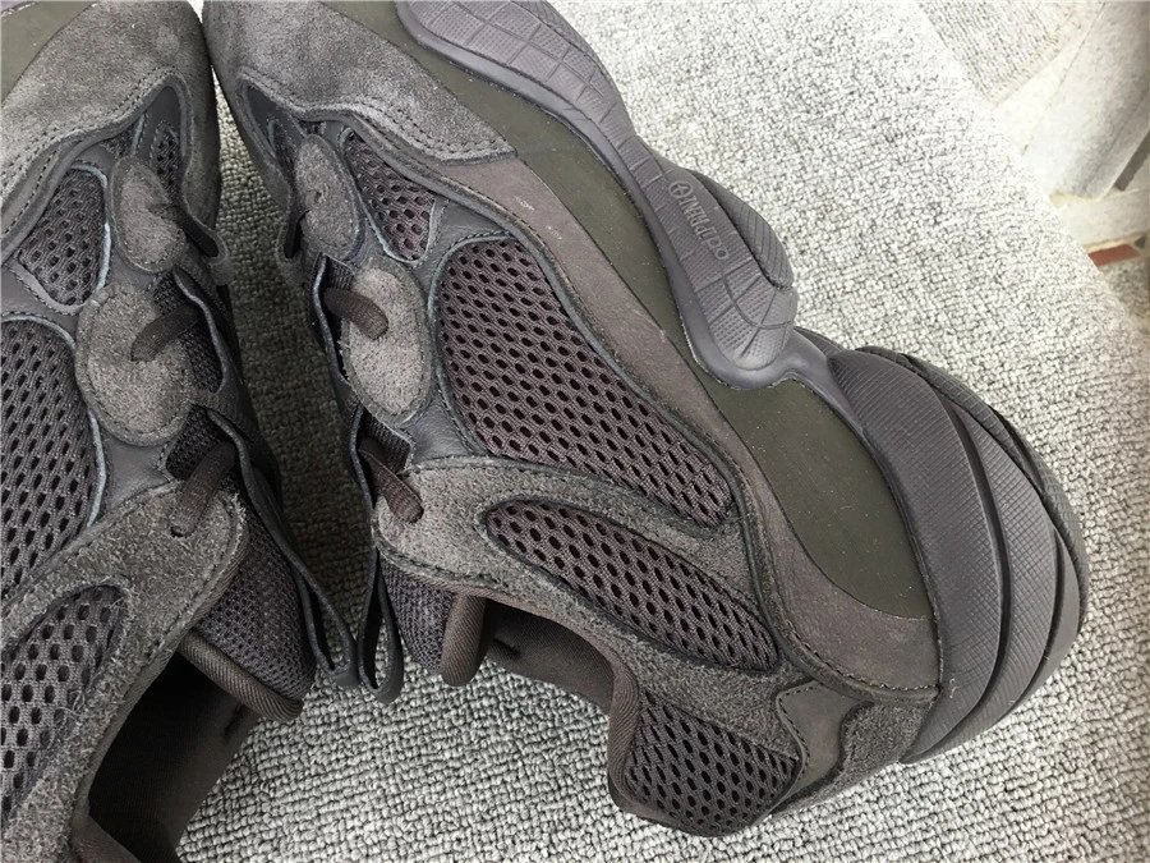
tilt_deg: -61.7
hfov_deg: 58.4
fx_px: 1030
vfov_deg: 45.4
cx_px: 575
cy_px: 432
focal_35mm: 31
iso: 32
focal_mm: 3.3
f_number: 2.4
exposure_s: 1/100
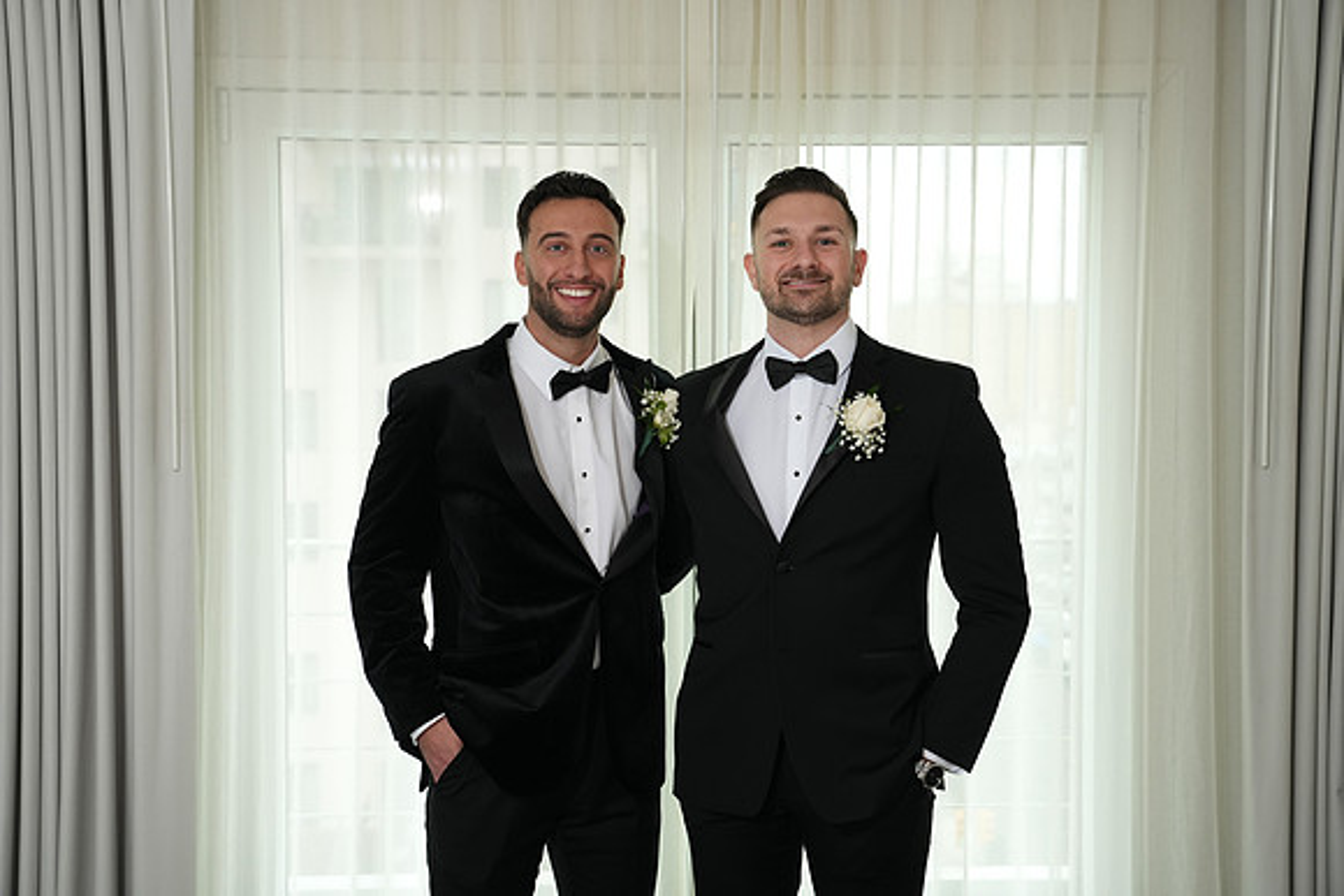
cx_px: 672
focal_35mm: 45
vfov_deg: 29.9
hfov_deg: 43.6
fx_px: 1680
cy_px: 448
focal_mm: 45
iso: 640
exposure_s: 1/200
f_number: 4
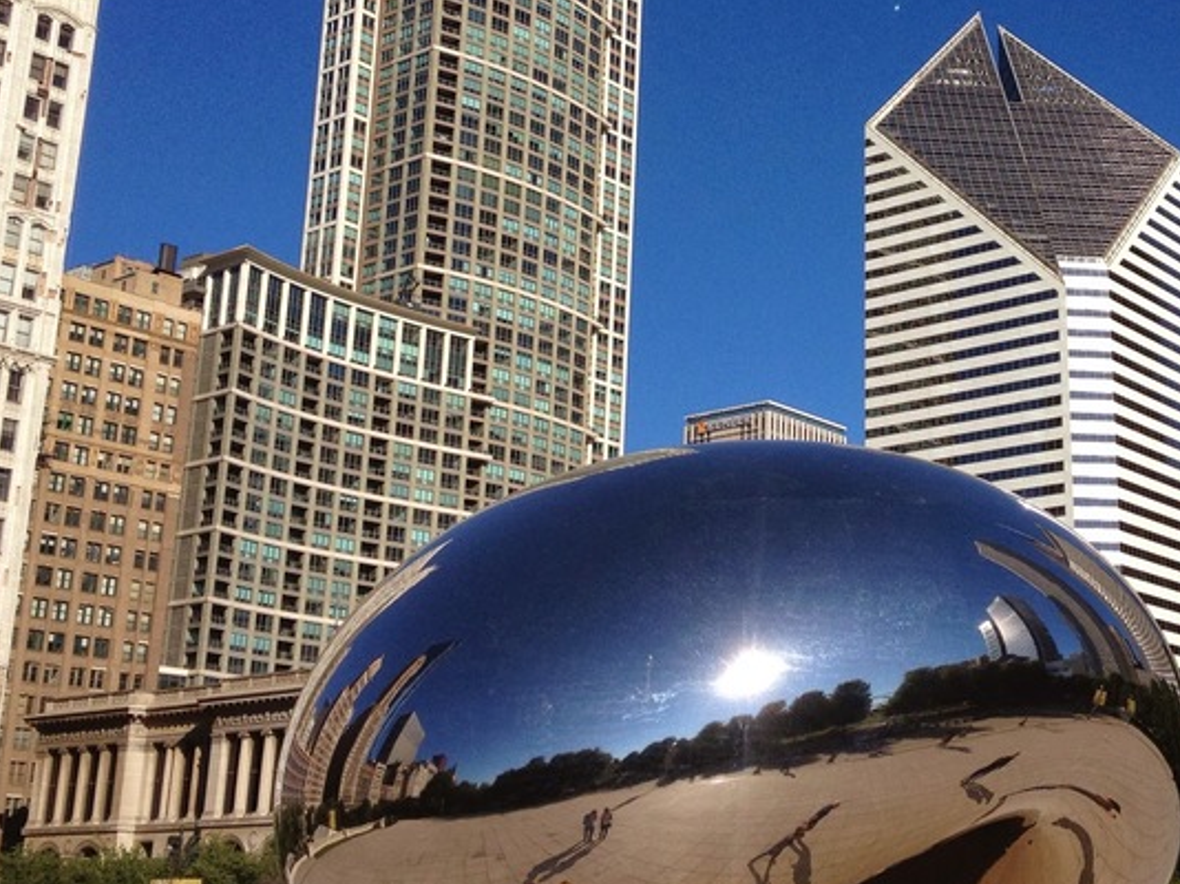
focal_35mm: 59
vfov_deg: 24.7
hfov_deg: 32.3
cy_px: 337
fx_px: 2010
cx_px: 826
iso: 50
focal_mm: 4.28
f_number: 2.4
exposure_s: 1/2762
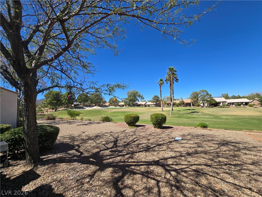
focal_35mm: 13
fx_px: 98
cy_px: 98
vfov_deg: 89.9
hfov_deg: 106.2
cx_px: 131
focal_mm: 2.2
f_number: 2.2
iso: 50
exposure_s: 1/2105
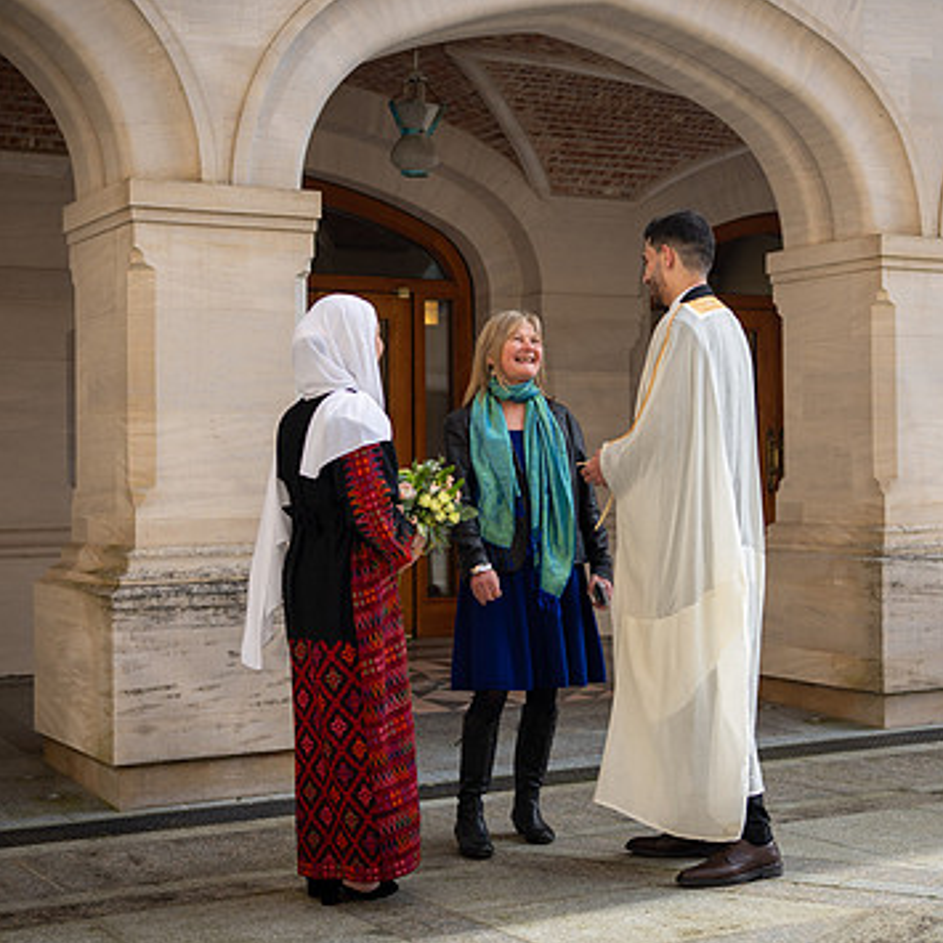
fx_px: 1788
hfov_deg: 29.4
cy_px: 437
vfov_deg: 29.5
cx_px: 618
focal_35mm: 58
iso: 100
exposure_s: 1/1250
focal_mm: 40
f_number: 2.8
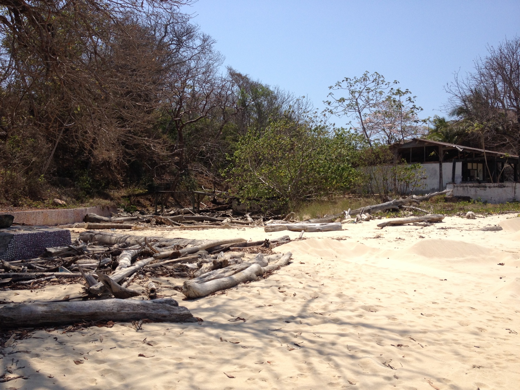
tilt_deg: -3.2
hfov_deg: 52.6
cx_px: 260
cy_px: 195
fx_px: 526
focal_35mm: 35
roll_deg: +1.1
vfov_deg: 40.7
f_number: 2.4
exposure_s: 1/2208
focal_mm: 4.28
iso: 50
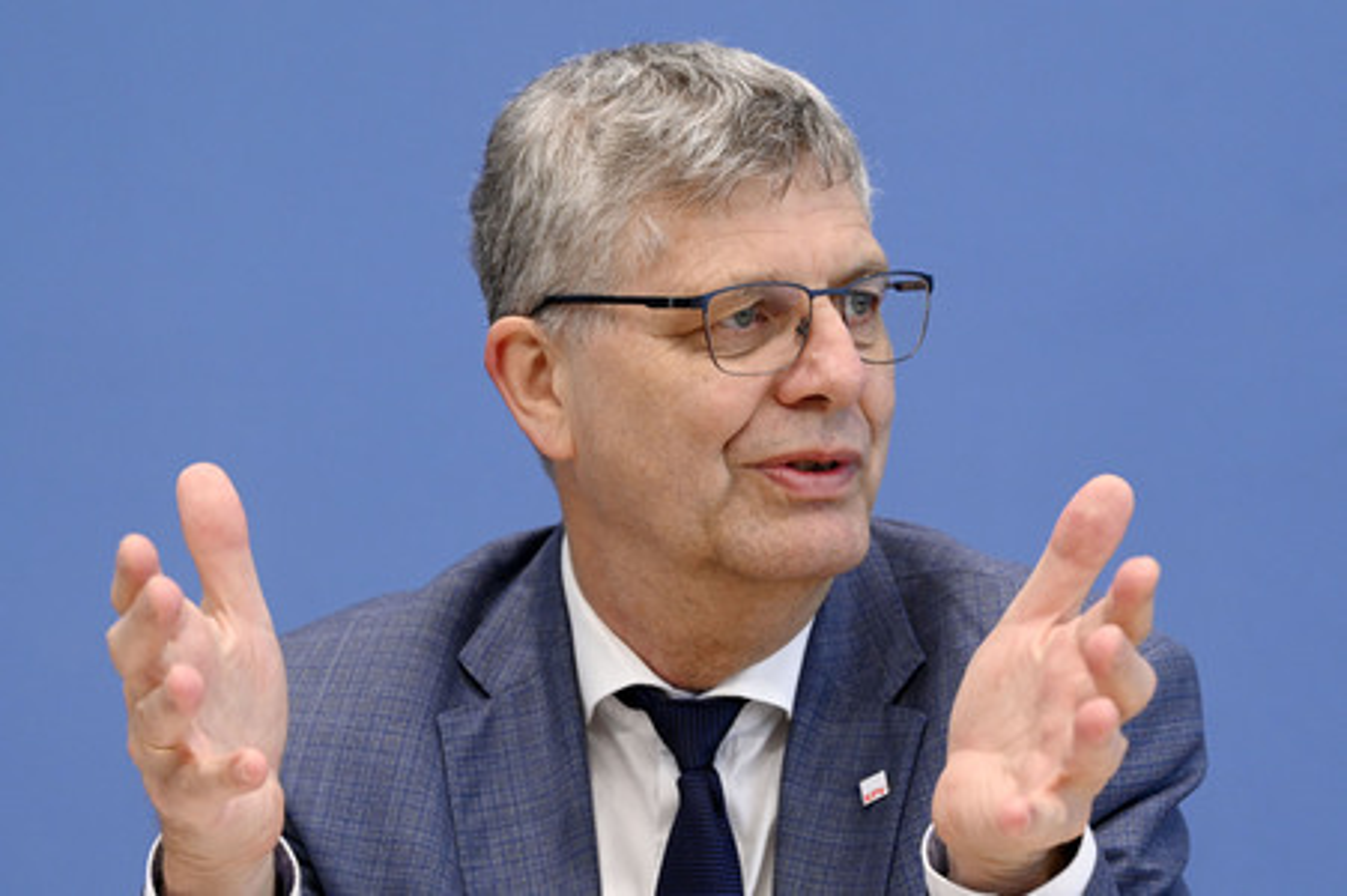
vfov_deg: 10.1
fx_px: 5047
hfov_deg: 15.2
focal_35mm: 135
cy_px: 448
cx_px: 674
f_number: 6.3
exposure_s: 1/400
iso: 3200
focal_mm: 135
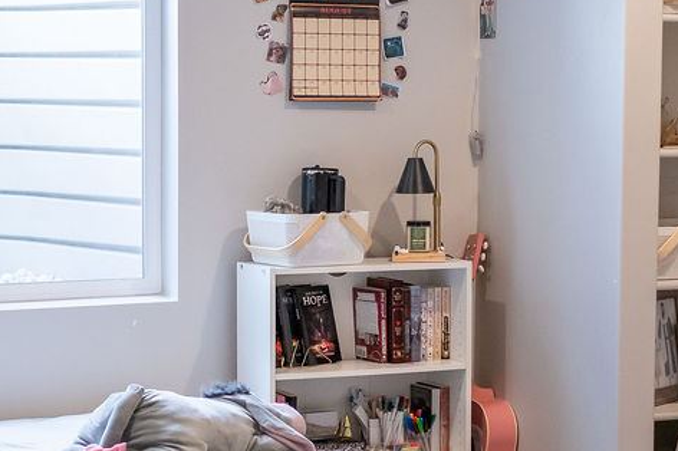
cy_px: 279
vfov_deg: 12.0
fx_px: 2145
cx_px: 434
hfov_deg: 17.9
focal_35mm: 114
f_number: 3.2
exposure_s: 1/250
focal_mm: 35
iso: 1600
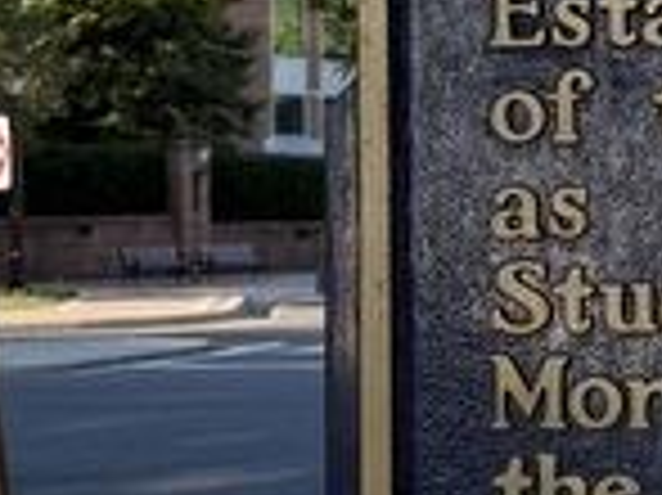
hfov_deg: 13.1
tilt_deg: +1.1
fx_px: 2503
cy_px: 158
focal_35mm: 131
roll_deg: +0.5
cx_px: 1324
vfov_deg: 11.3
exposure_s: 1/702
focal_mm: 6.76
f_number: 1.78
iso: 80
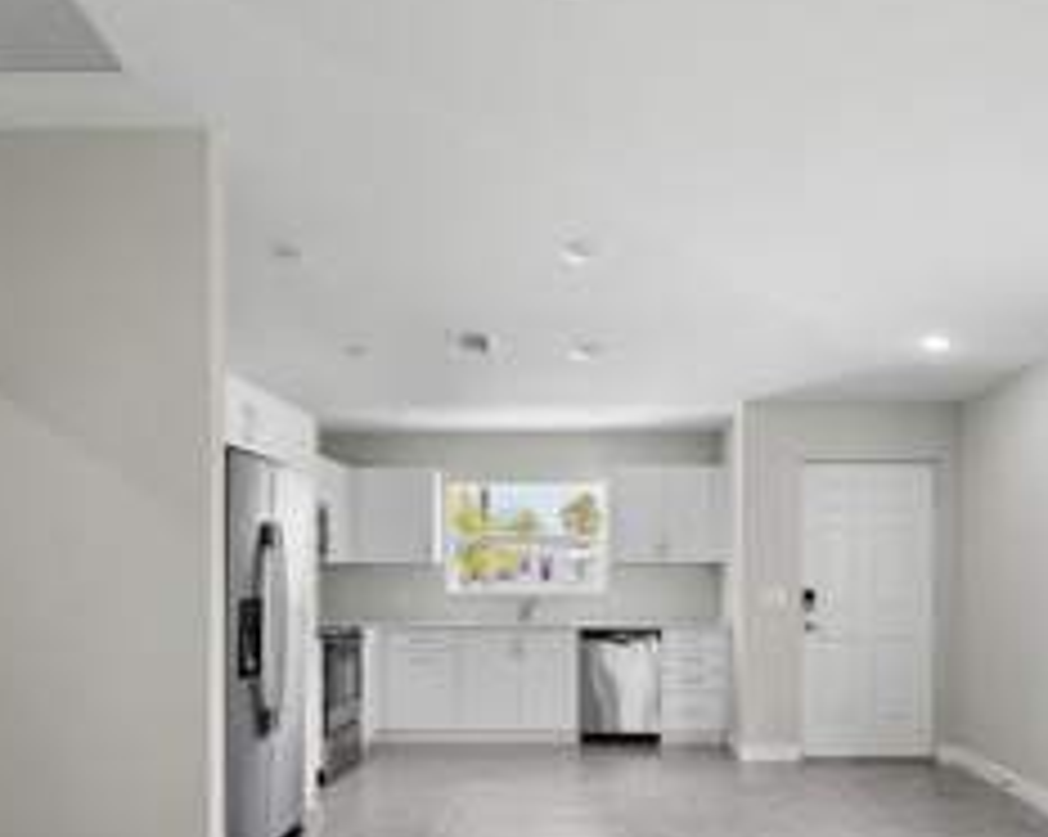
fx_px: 929
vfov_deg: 47.4
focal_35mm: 30
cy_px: 580
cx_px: 589
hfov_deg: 58.7
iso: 640
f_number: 8
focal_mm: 15.5
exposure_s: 1/90
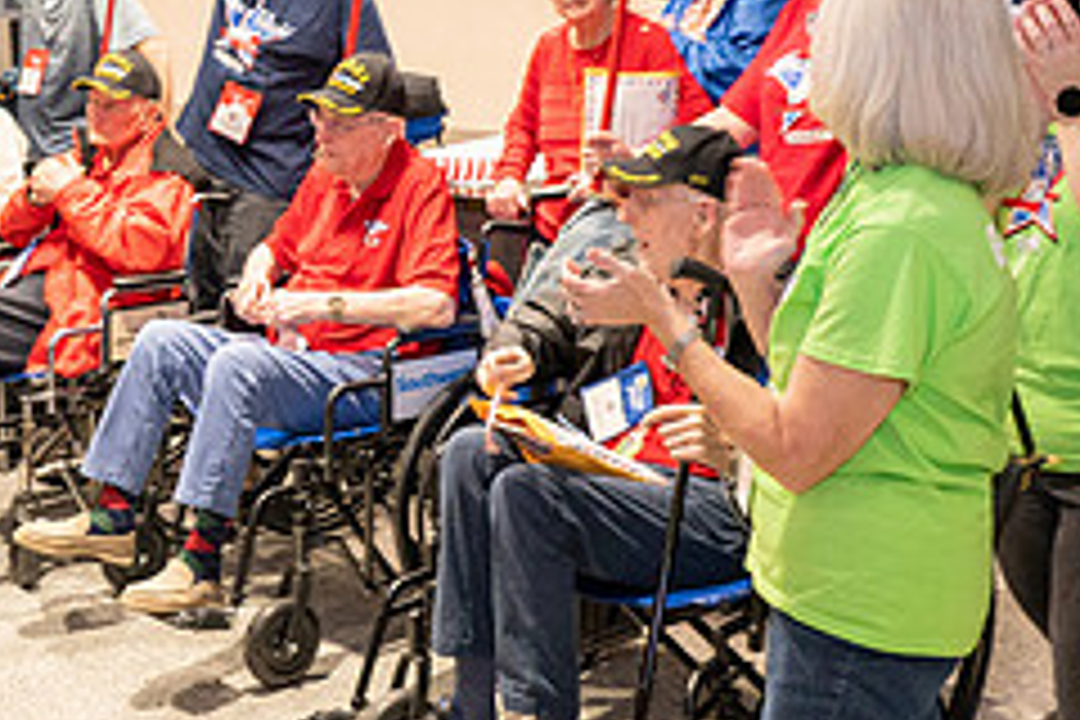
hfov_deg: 33.1
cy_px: 140
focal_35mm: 58
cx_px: 158
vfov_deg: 23.0
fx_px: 1740
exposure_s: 1/60
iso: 2500
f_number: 4.5
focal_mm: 24
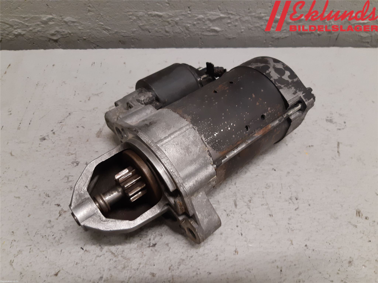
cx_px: 189
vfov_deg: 53.1
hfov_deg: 67.3
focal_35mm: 26
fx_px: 284
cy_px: 142
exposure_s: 1/50
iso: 160
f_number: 1.7
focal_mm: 3.93
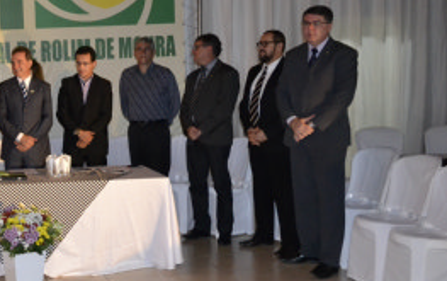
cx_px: 27
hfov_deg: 32.9
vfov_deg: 22.4
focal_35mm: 58
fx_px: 707
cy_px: 159
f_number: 3.8
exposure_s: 1/60
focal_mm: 20
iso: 3200
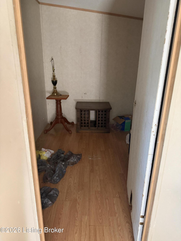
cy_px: 120
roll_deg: +0.6
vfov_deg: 71.6
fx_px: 167
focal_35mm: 24
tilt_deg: -18.8
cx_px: 90
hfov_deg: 56.8
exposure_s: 1/60
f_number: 1.78
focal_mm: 6.76
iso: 500
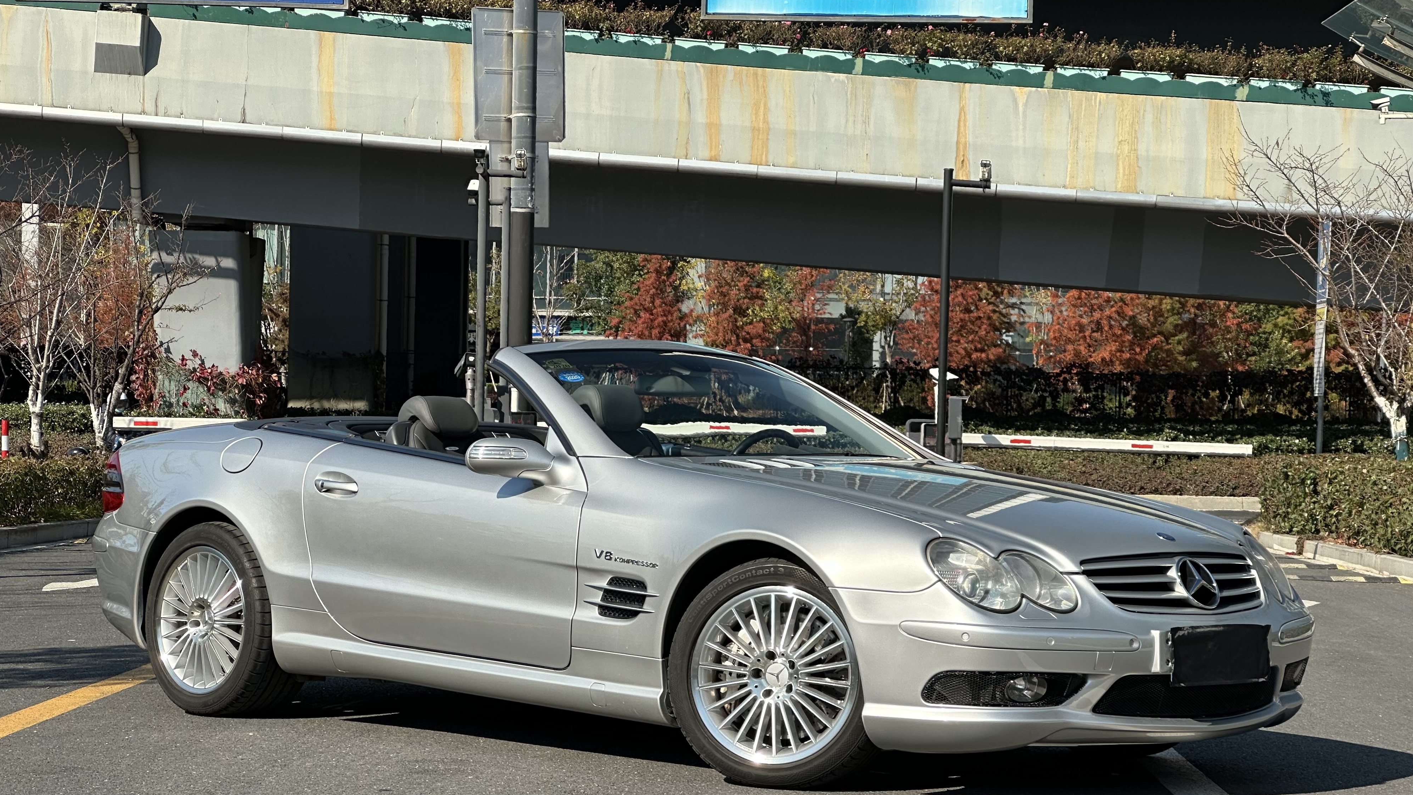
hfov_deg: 25.3
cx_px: 706
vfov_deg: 14.4
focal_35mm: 84
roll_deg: -1.7
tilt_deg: -1.3
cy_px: 493
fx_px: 3147
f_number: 2.8
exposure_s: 1/218
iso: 32
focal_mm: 9
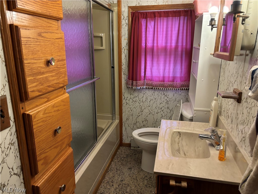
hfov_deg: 67.3
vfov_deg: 53.1
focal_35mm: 26
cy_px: 97
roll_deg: -0.3
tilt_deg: -14.3
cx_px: 129
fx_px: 194
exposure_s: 1/60
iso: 500
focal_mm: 5.96
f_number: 1.6
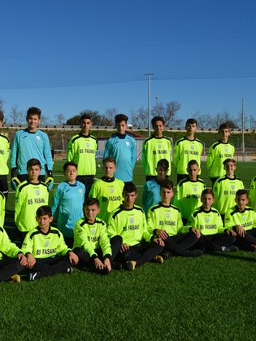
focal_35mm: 44
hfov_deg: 32.7
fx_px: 433
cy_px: 168
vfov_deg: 42.9
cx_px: 86
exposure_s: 1/400
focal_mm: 20
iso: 100
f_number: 10
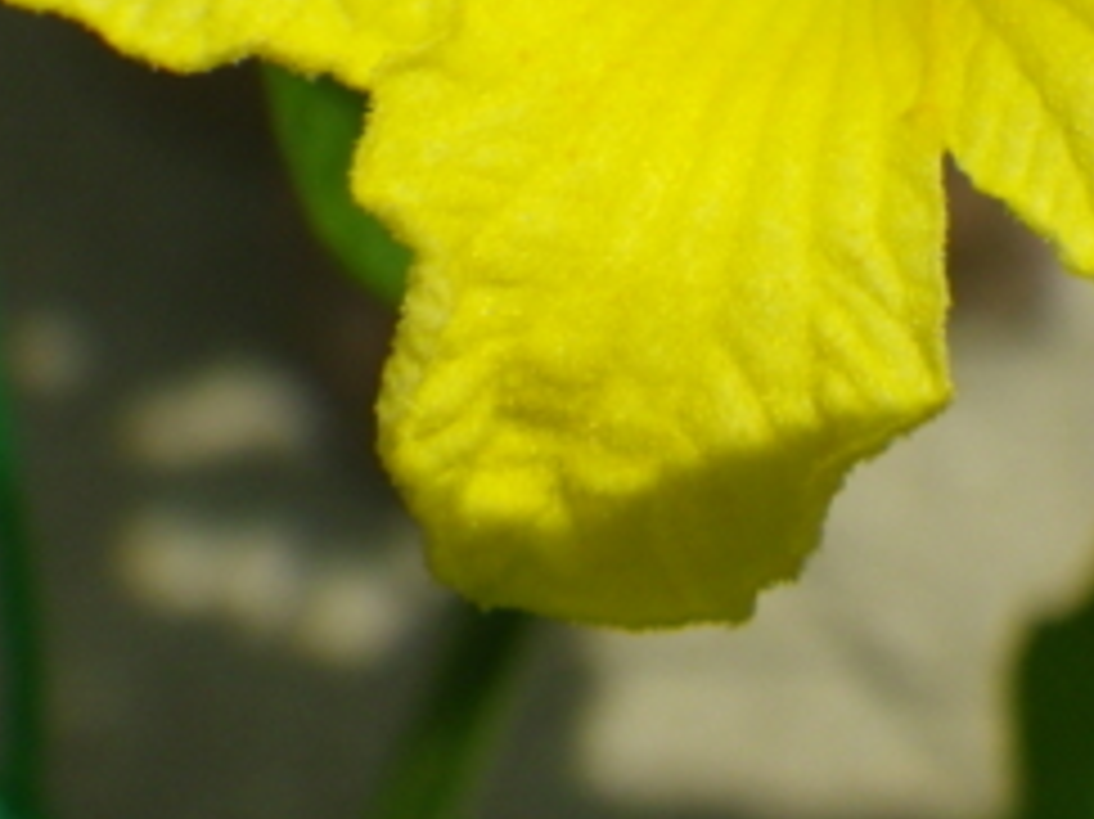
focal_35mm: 112
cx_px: 756
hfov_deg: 17.5
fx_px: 3538
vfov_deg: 12.7
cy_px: -310
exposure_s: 1/1000
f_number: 4.6
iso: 80
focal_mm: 6.1
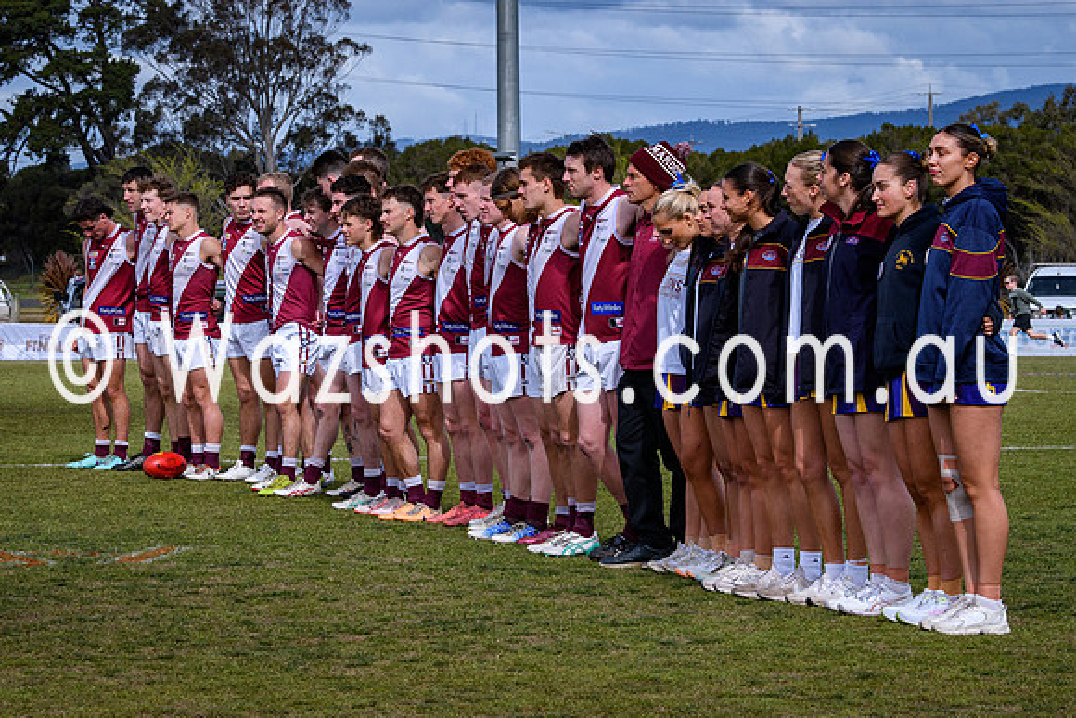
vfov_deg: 7.6
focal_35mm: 182
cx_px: 484
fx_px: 5428
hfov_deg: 11.3
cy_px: 359
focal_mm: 110
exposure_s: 1/1600
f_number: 10
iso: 800
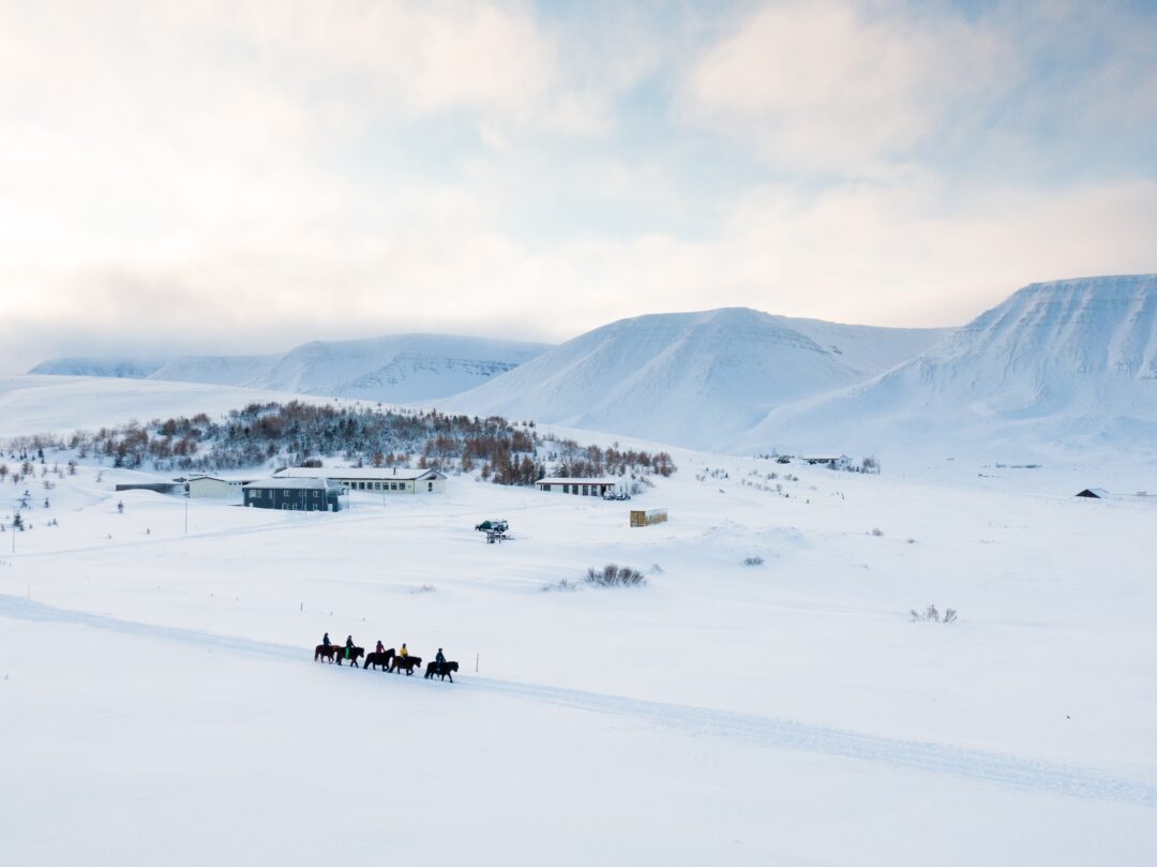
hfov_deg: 55.4
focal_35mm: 33
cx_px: 578
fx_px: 1102
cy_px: 434
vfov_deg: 42.9
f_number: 3.2
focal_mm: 5.69
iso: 100
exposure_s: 1/80
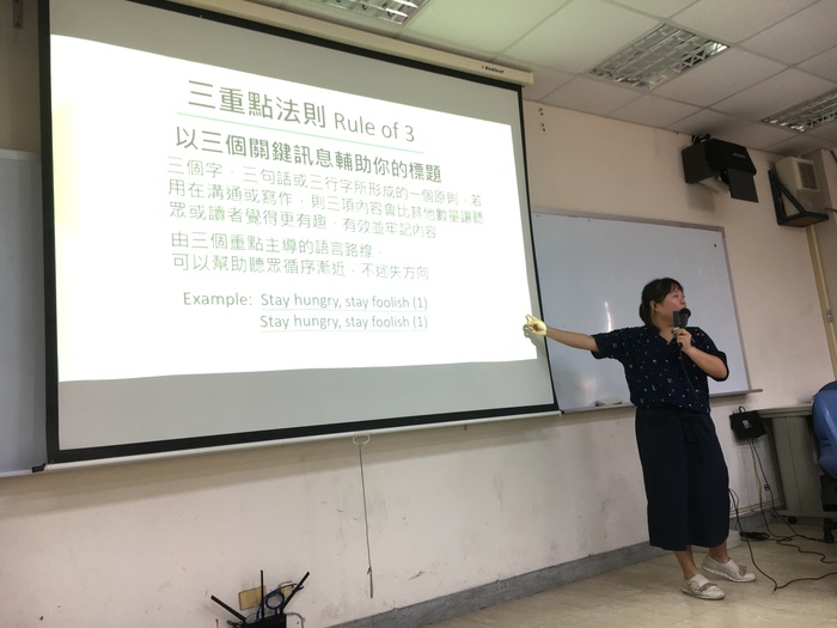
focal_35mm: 29
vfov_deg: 48.2
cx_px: 418
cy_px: 314
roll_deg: +5.5
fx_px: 701
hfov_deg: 61.7
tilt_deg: +8.7
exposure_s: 1/30
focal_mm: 4.15
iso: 64
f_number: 2.2
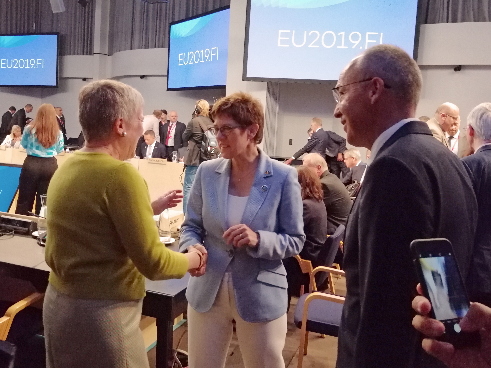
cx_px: 246
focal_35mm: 27
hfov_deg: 65.3
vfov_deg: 51.4
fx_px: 383
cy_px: 184
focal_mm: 3.95
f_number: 1.8
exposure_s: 1/100
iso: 640
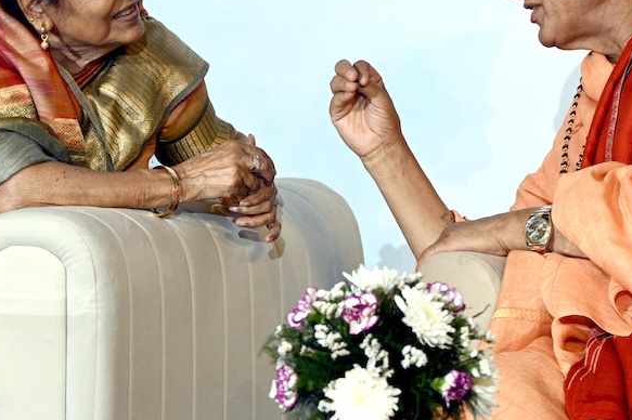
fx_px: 7229
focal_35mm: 412
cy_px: 231
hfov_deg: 5.0
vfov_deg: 3.3
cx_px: 274
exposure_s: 1/160
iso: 800
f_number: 6.3
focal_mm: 200
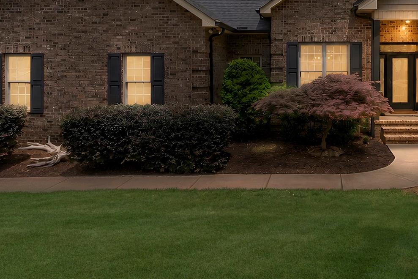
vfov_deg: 41.0
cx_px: 358
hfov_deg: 56.8
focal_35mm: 29
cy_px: 21
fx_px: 337
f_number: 10
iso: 1600
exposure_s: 1/400
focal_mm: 14
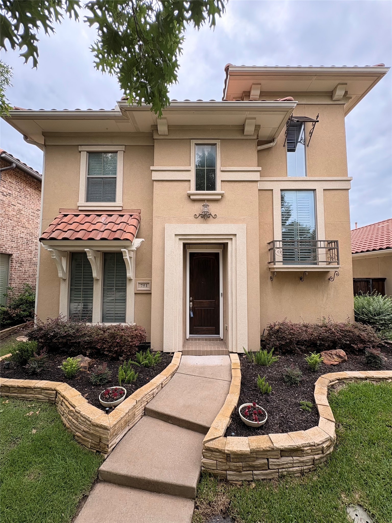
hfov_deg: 85.7
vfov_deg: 102.1
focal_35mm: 14
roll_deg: -0.2
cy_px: 262
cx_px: 196
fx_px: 211
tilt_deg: +4.5
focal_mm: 2.22
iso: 40
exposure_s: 1/211
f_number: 2.2
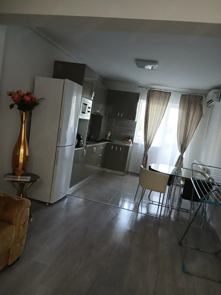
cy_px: 148
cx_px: 110
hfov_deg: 53.1
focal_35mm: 26
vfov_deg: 67.3
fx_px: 221
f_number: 1.8
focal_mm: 3.98
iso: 250
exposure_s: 1/50
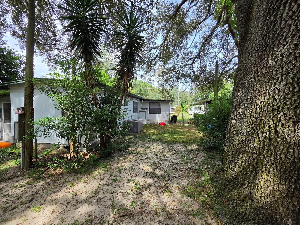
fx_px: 113
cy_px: 112
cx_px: 150
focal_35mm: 13
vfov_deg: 89.9
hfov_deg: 106.2
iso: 40
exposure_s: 1/752
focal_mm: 2.2
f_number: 1.9
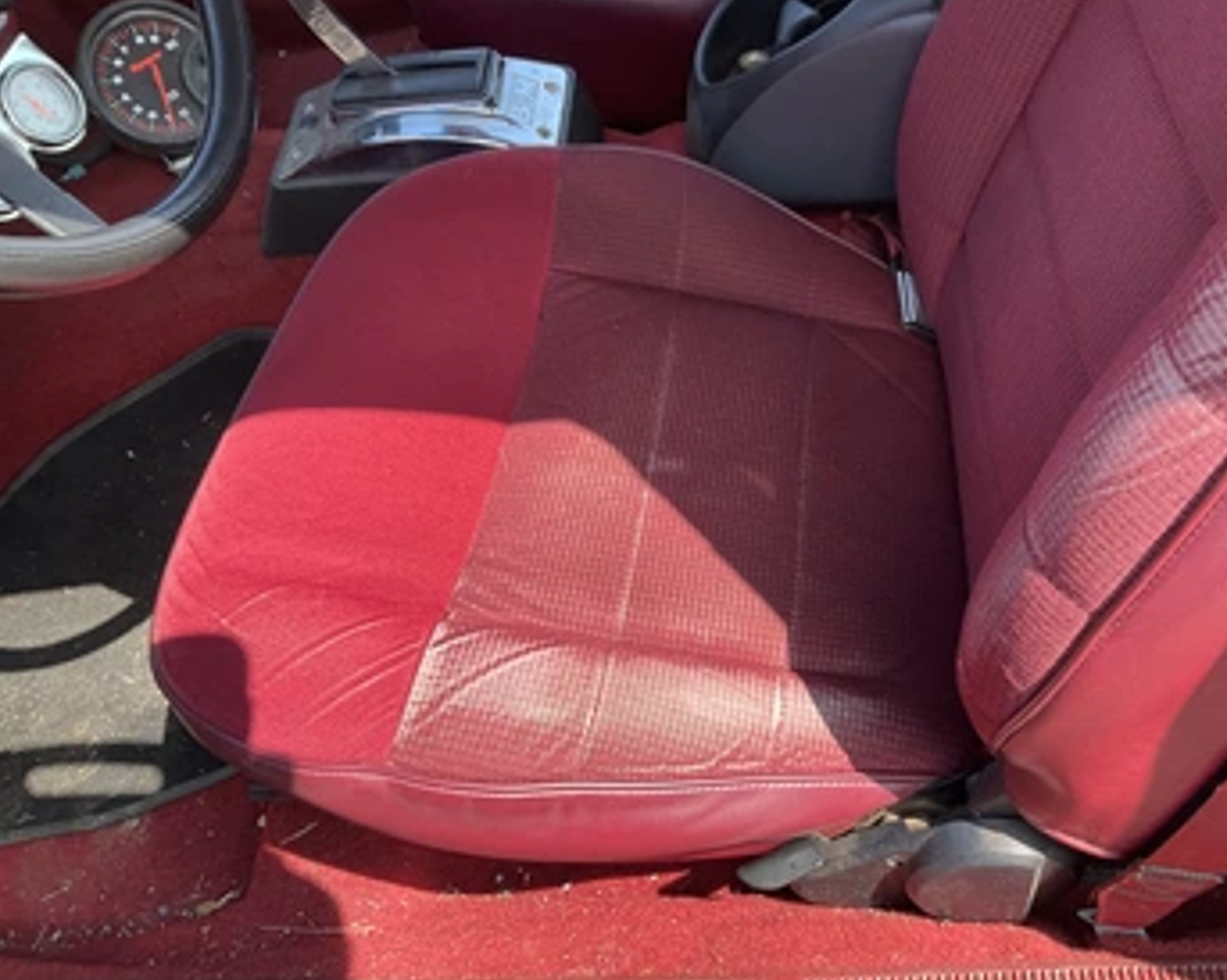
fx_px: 1198
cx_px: 712
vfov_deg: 44.5
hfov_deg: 54.0
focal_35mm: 33
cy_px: 515
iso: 25
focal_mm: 3
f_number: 1.8
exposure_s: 1/283
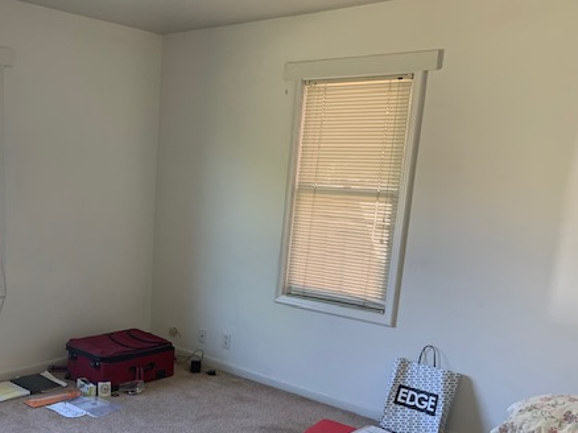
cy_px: 306
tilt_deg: -10.9
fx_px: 634
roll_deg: -2.2
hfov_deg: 47.8
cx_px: 173
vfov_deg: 37.1
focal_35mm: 38
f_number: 1.8
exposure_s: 1/88
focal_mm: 4.25
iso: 100
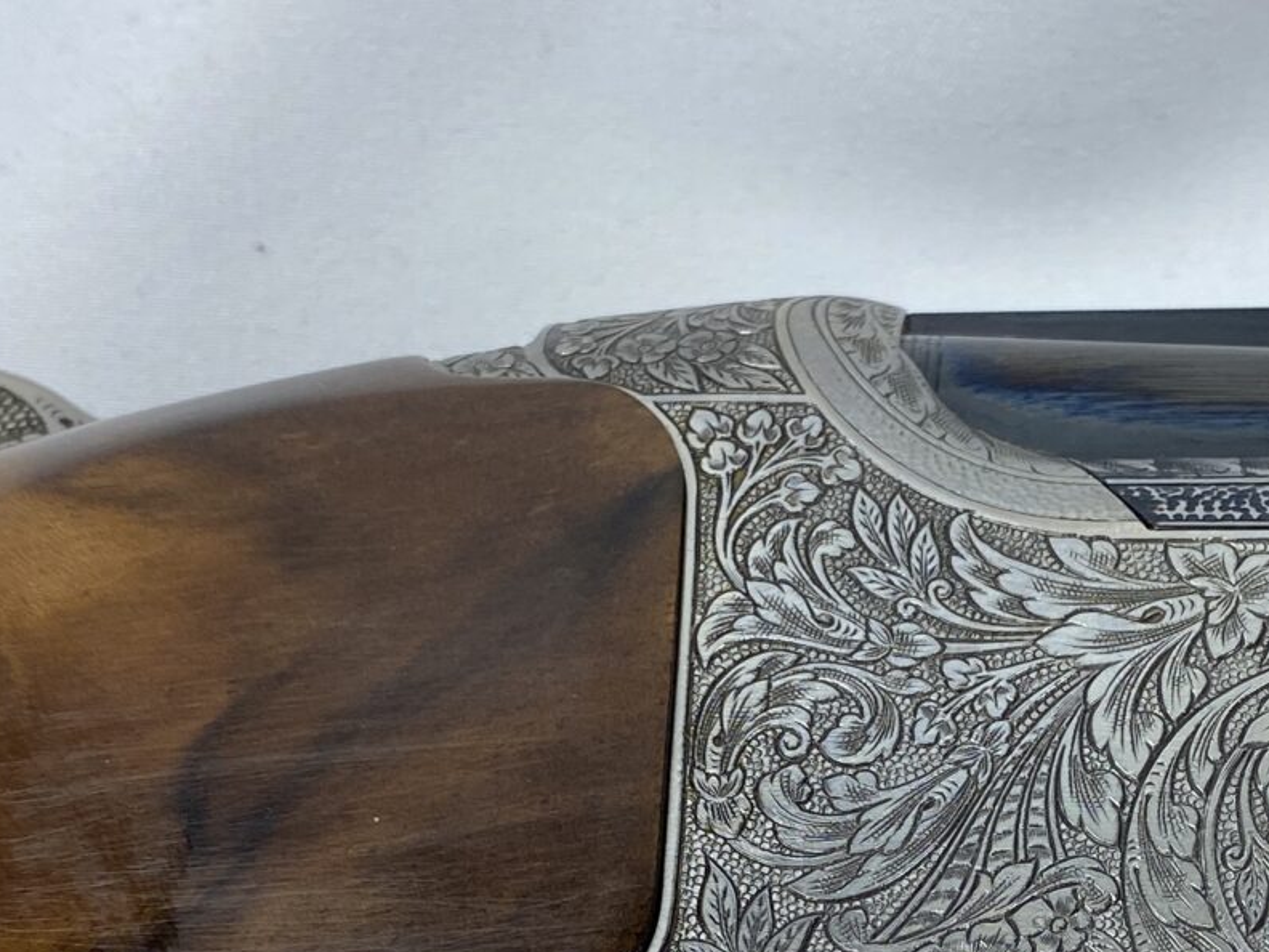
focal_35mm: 84
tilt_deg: -67.1
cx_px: 985
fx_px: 3079
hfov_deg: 23.0
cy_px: 949
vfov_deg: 17.2
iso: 32
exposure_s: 1/290
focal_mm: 4.25
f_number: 1.8
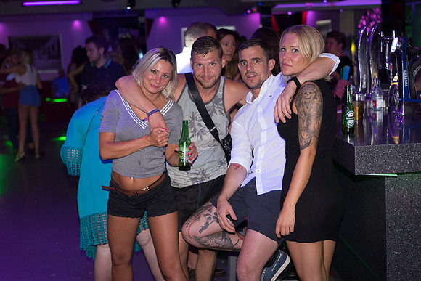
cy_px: 140
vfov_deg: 24.6
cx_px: 210
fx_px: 643
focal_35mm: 55
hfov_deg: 36.2
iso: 1600
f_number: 3.2
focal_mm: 55
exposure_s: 1/60
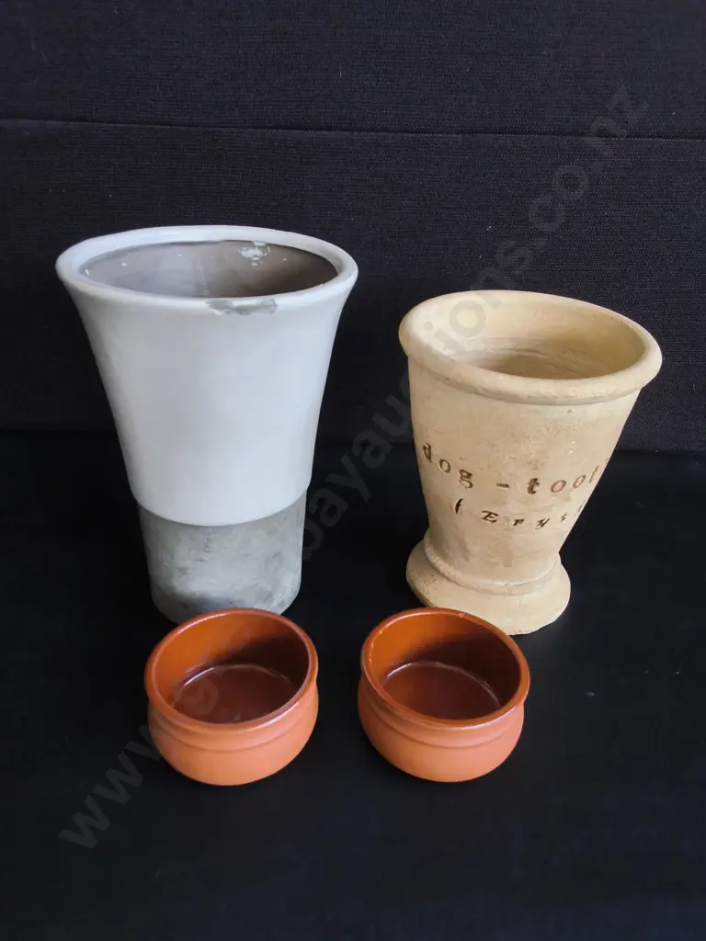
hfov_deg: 51.4
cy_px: 470
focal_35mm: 27
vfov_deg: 65.3
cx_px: 353
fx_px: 734
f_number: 2
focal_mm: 2.87
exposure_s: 1/100
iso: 80
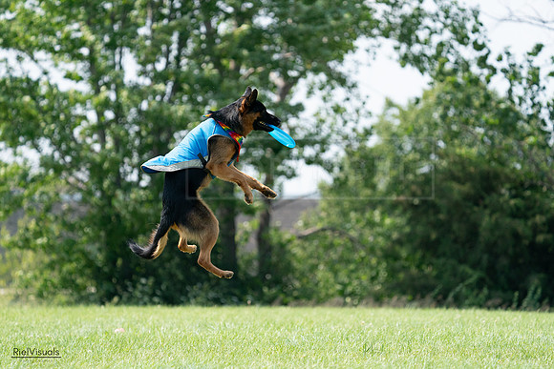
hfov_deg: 7.3
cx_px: 277
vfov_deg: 4.9
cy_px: 184
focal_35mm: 282
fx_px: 4340
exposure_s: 1/4000
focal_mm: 282
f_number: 5.6
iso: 2000
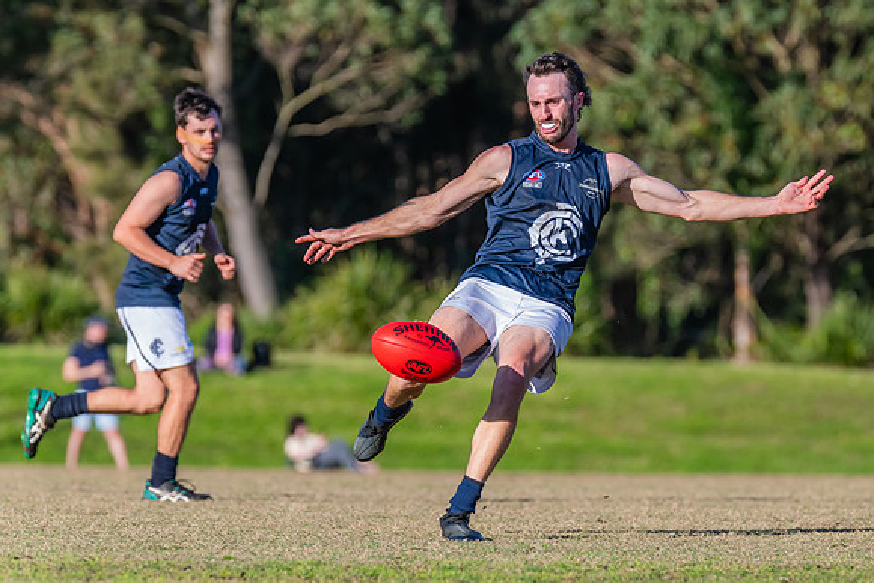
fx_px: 10119
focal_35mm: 417
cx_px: 571
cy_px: 219
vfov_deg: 3.3
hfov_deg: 4.9
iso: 800
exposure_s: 1/2000
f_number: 6.3
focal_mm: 310
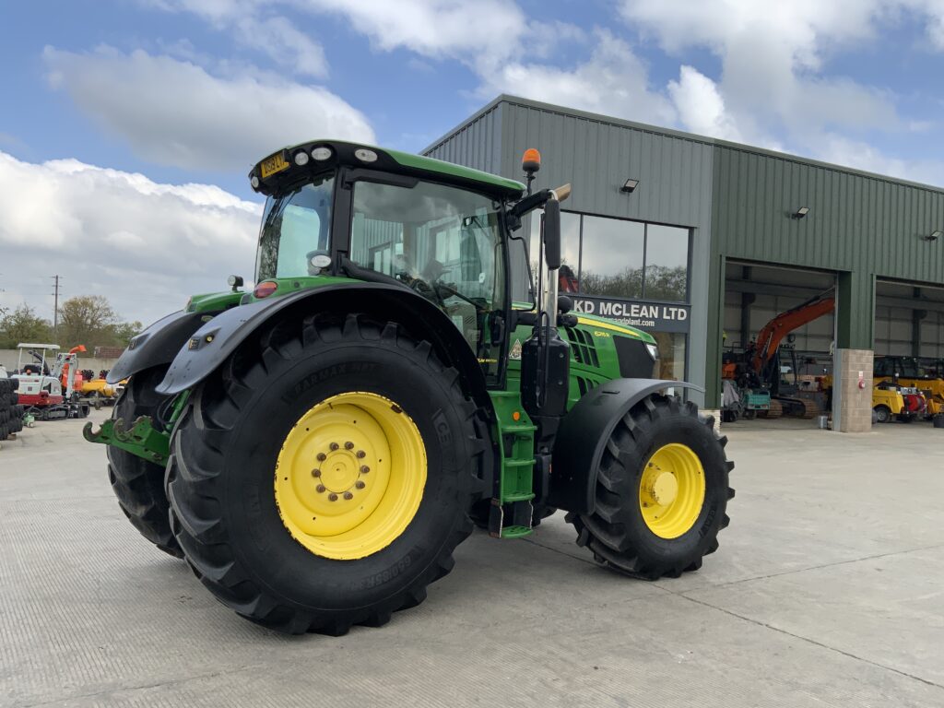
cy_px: 354
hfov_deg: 61.7
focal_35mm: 29
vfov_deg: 48.2
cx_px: 472
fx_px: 791
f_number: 1.8
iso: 16
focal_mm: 3
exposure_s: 1/1098
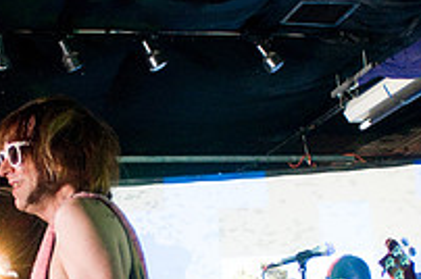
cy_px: 259
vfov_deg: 15.6
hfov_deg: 23.5
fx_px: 1004
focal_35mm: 86
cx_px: 123
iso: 1250
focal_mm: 20
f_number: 2.8
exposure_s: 1/60
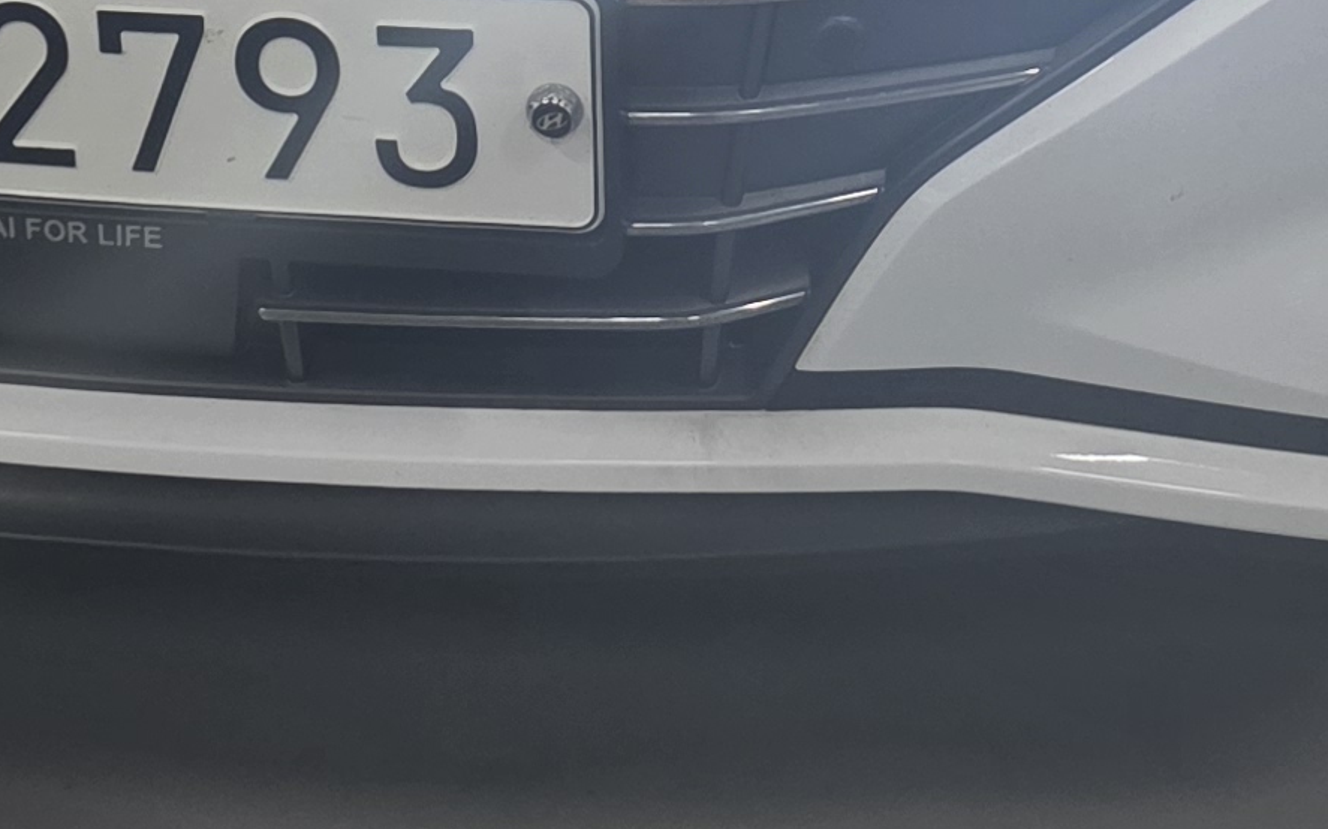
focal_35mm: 110
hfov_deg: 18.9
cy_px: -652
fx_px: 3980
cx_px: 663
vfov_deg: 11.1
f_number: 1.7
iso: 125
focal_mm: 6.25
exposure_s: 1/120
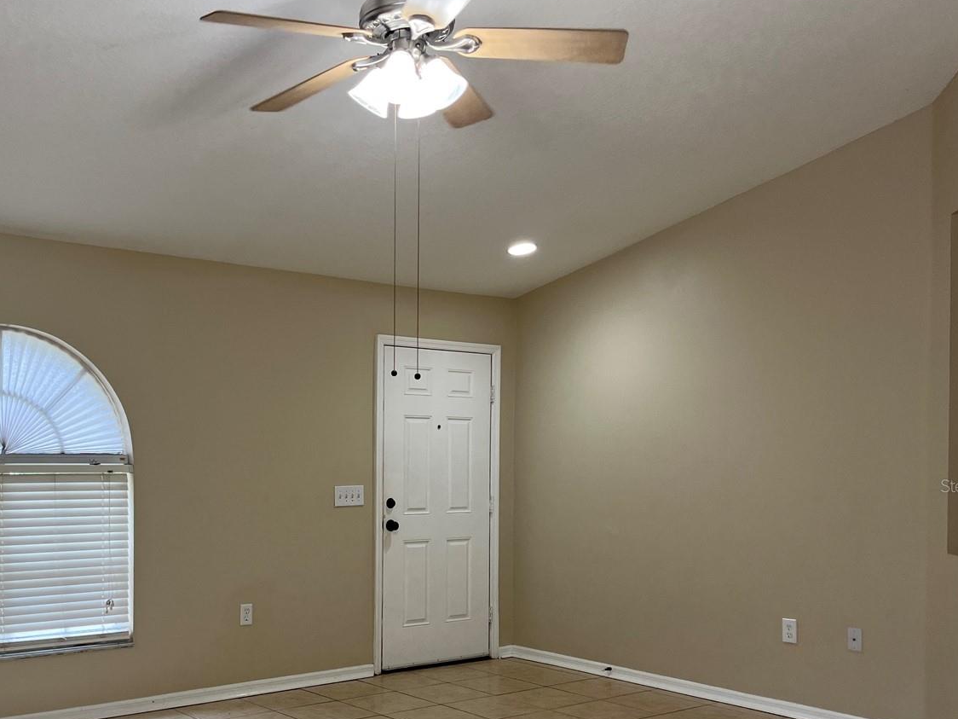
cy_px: 485
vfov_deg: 38.2
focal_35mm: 37
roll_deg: -0.3
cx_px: 339
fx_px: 1024
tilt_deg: -1.1
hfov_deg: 49.5
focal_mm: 5.1
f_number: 1.6
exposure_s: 1/60
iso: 64
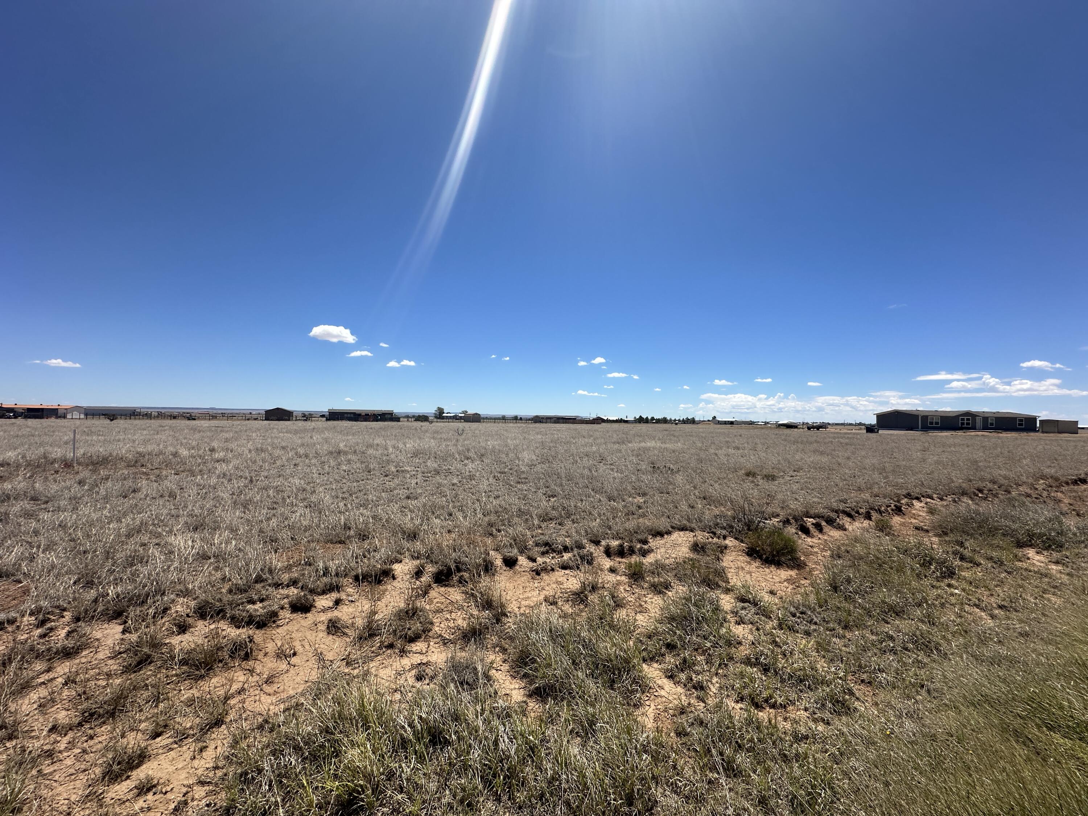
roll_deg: -1.2
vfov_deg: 85.7
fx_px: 440
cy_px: 408
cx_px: 544
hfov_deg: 102.1
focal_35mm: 14
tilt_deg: -0.1
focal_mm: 2.22
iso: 50
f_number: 2.2
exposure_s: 1/3401
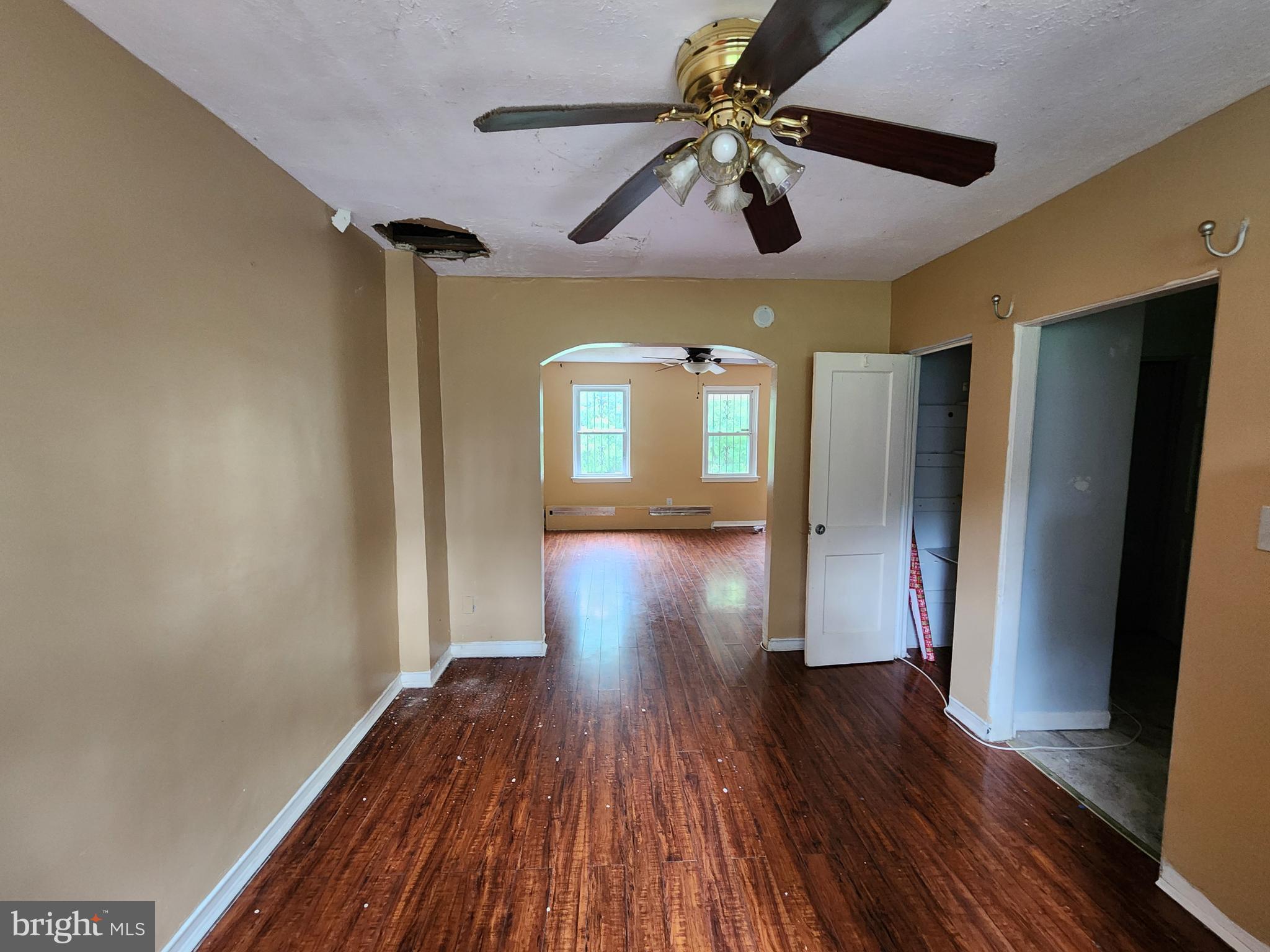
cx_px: 635
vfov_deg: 89.9
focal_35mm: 13
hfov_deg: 106.2
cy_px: 476
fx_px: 477
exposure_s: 1/30
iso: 400
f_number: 2.2
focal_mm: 2.2
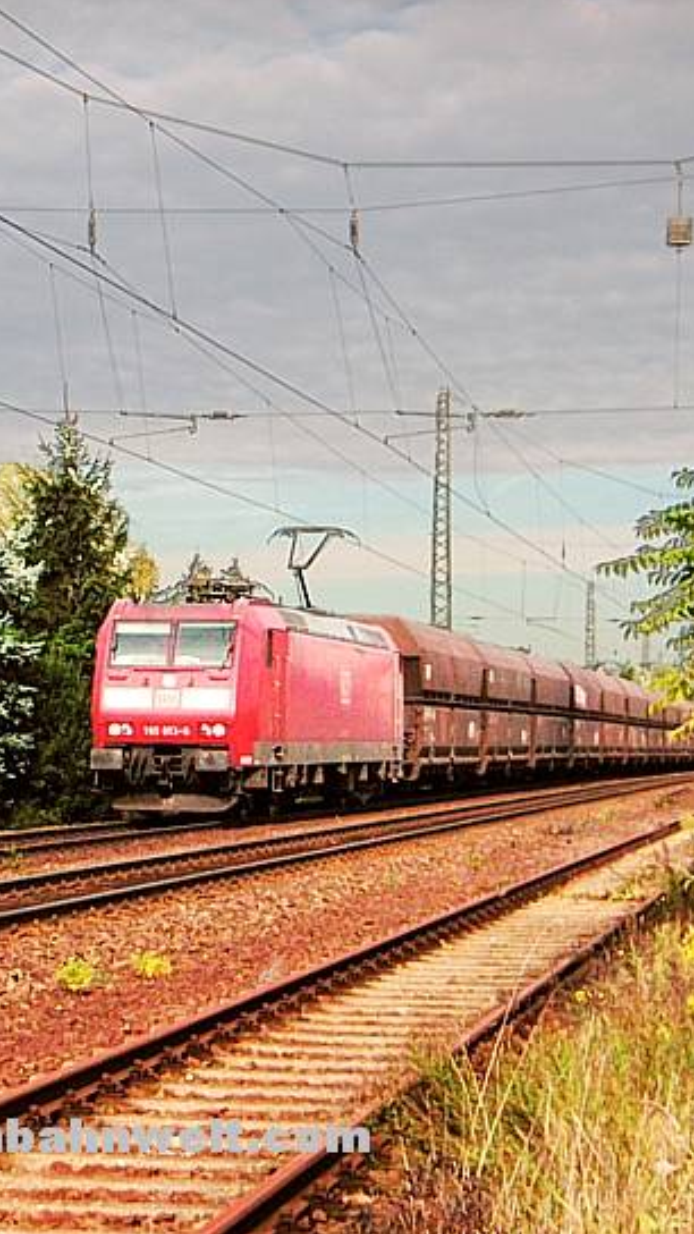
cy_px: 615
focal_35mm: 91
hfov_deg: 13.3
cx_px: 232
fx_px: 2977
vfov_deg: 23.4
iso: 80
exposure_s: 1/1000
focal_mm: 10.3
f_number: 3.7
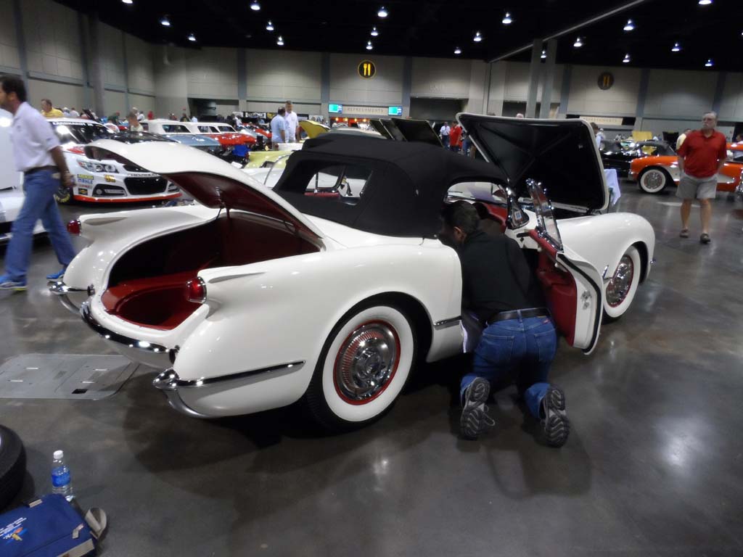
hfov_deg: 71.6
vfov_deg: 56.8
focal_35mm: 24
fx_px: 515
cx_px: 372
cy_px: 278
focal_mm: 4
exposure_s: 1/30
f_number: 3.2
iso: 320
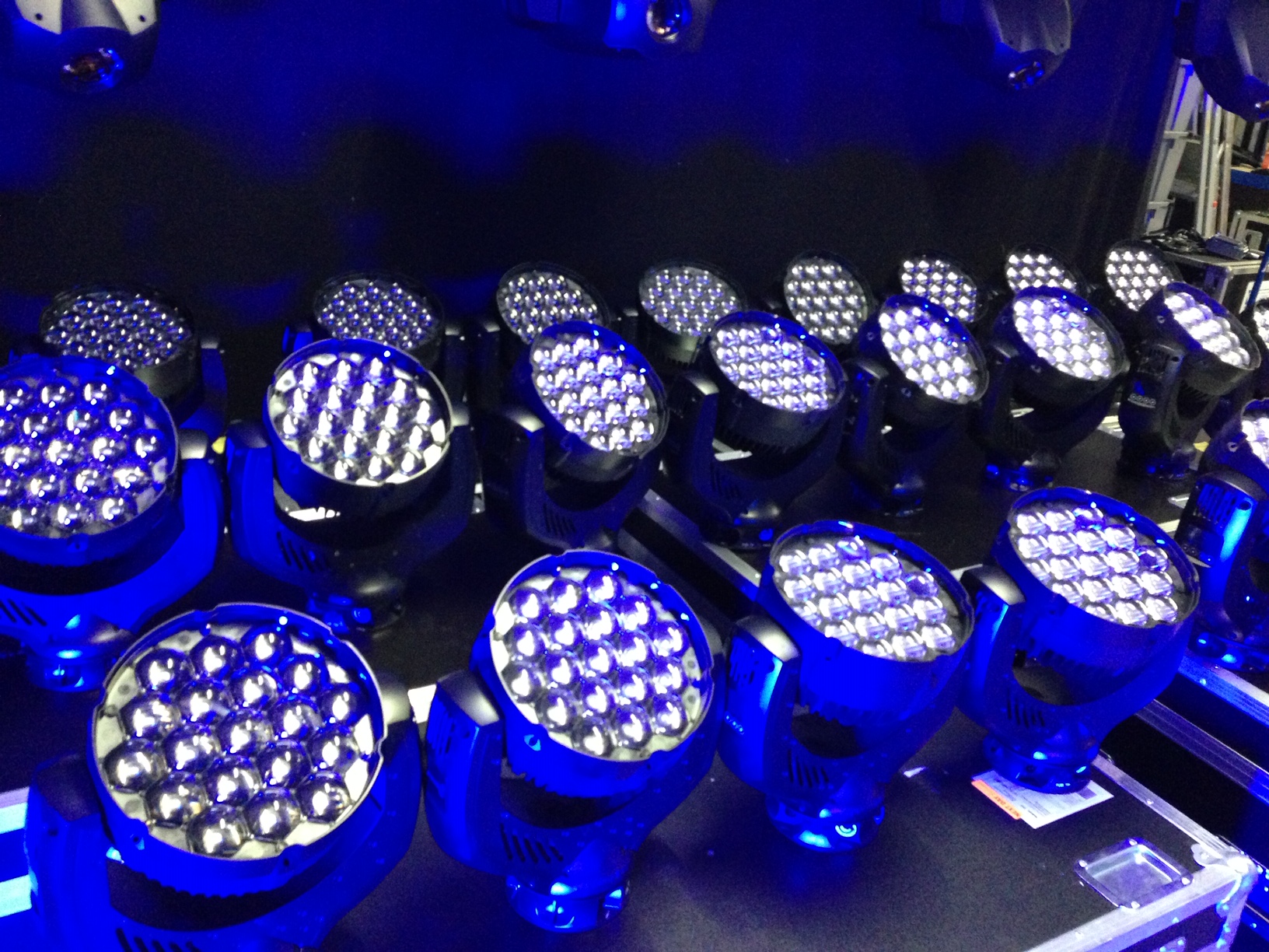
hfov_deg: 55.4
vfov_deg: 42.9
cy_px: 476
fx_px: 1210
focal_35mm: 33
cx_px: 634
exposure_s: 1/15
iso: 500
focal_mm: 4.13
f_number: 2.4
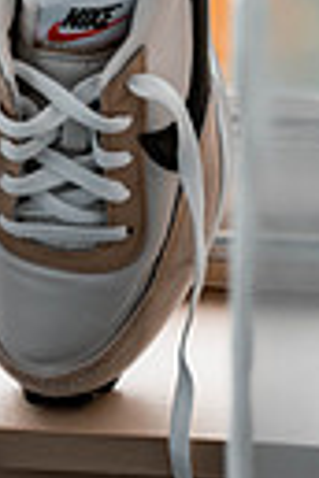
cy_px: -41
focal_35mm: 244
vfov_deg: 8.4
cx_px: -19
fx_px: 3243
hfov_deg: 5.6
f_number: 2.8
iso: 640
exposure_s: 1/2000
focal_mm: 70
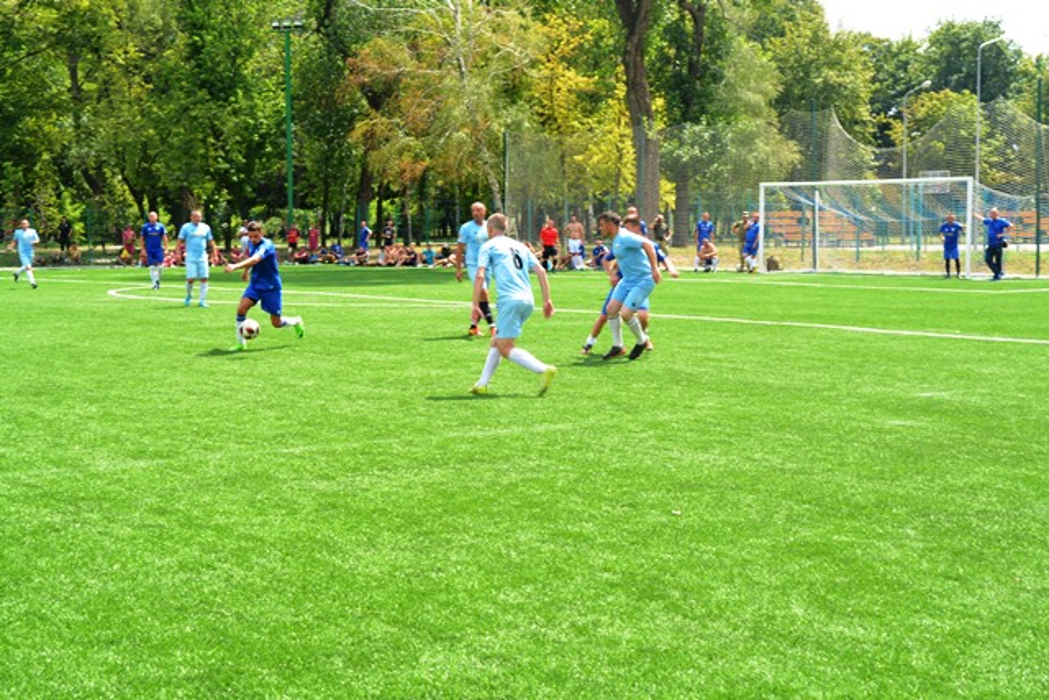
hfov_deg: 35.0
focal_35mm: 57
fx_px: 1661
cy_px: 350
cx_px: 524
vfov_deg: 23.8
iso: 100
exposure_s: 1/100
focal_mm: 38
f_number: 8
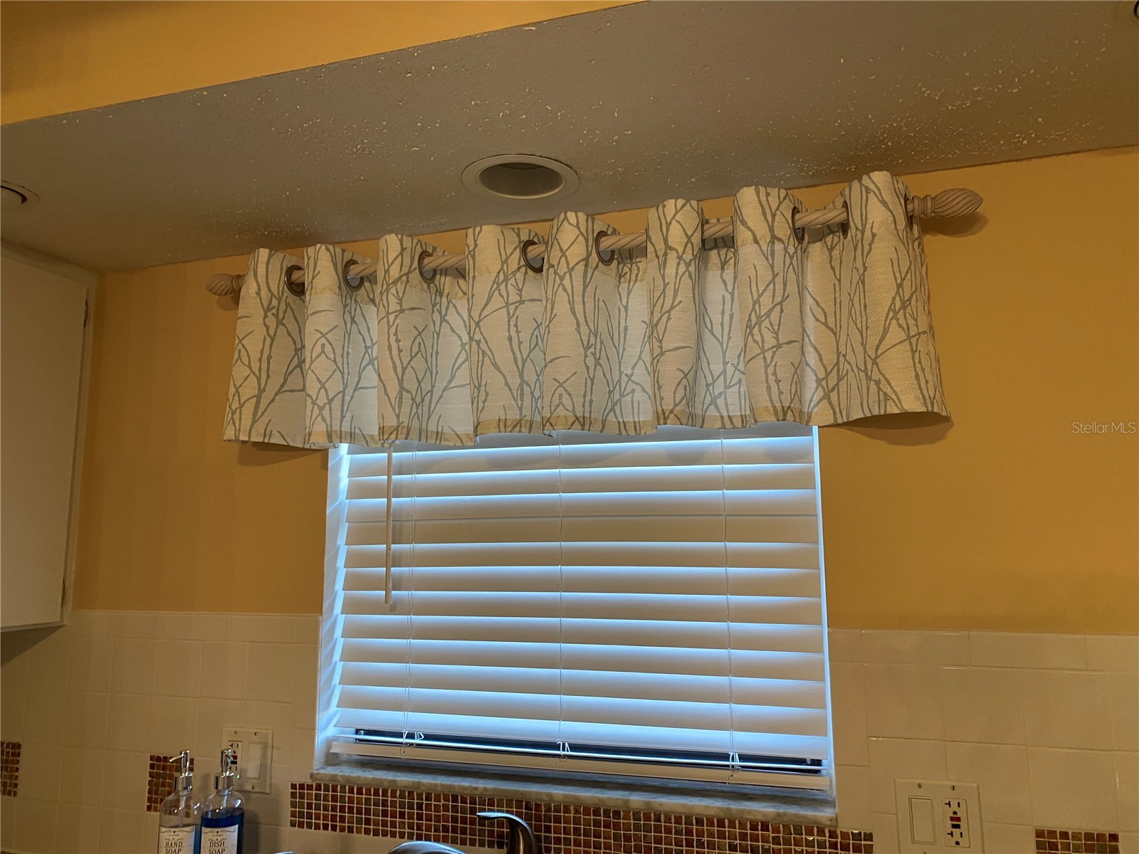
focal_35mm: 26
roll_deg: +0.9
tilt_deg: +8.7
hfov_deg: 67.3
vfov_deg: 53.1
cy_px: 427
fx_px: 856
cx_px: 570
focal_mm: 4.25
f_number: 1.8
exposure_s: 1/60
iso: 160
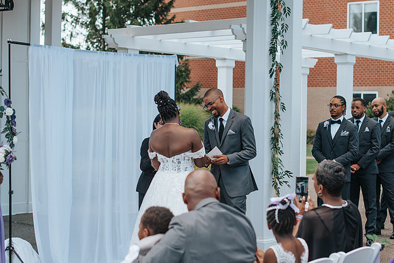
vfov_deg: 19.4
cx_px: 203
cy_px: 129
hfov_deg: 28.8
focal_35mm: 70
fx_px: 768
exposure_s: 1/1250
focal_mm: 50
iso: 200
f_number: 2.5
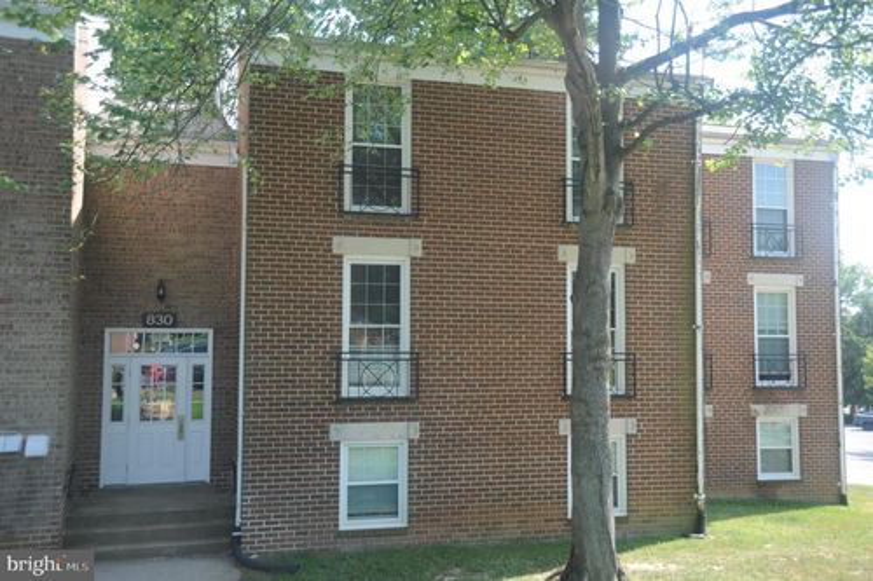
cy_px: 290
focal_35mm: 40
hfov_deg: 48.5
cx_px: 436
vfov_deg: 33.4
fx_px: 970
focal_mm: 40
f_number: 5
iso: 200
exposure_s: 1/200
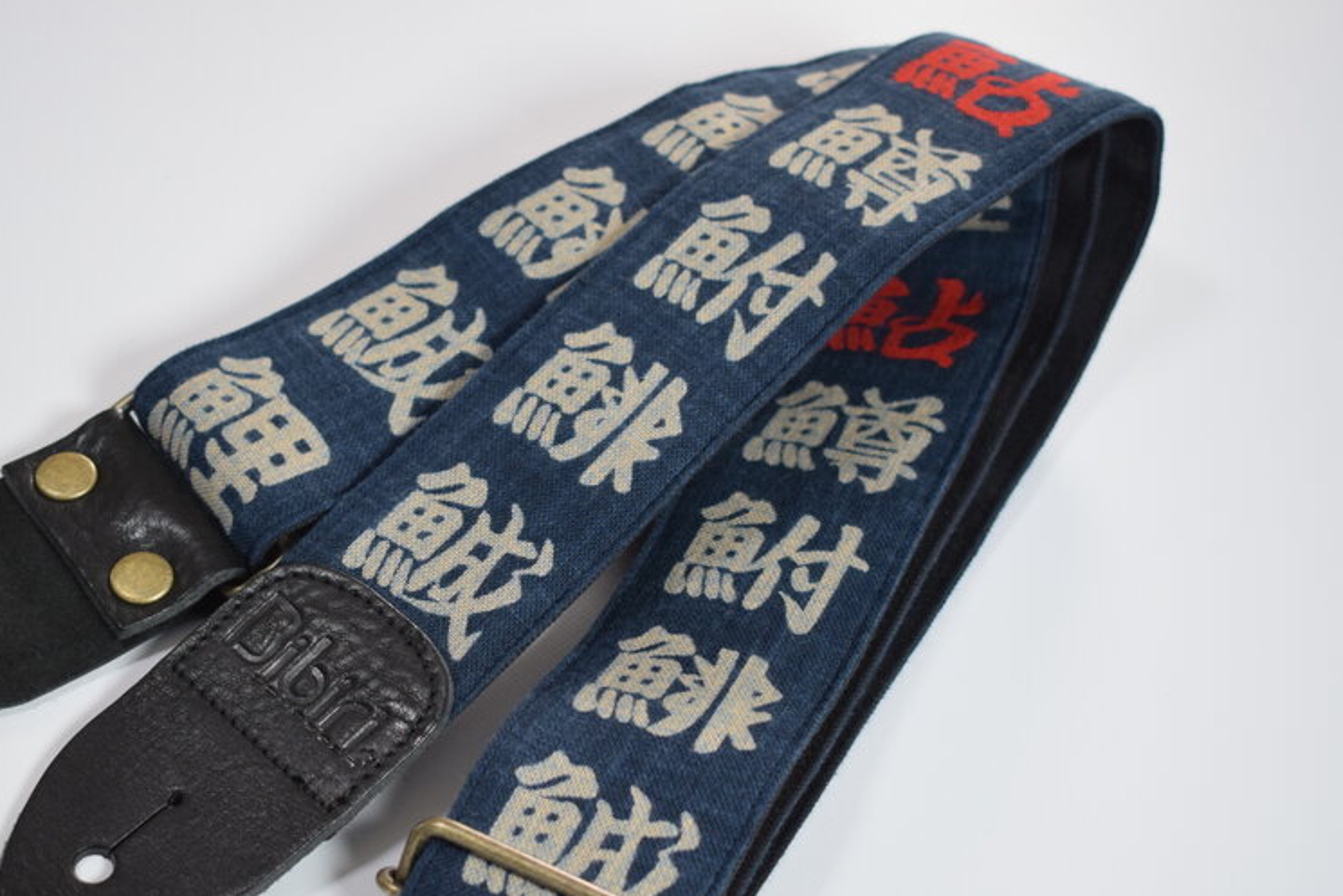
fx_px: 2524
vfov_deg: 20.1
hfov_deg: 29.7
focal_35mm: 68
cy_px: 541
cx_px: 521
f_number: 4.5
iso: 800
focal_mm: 35
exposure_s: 1/200
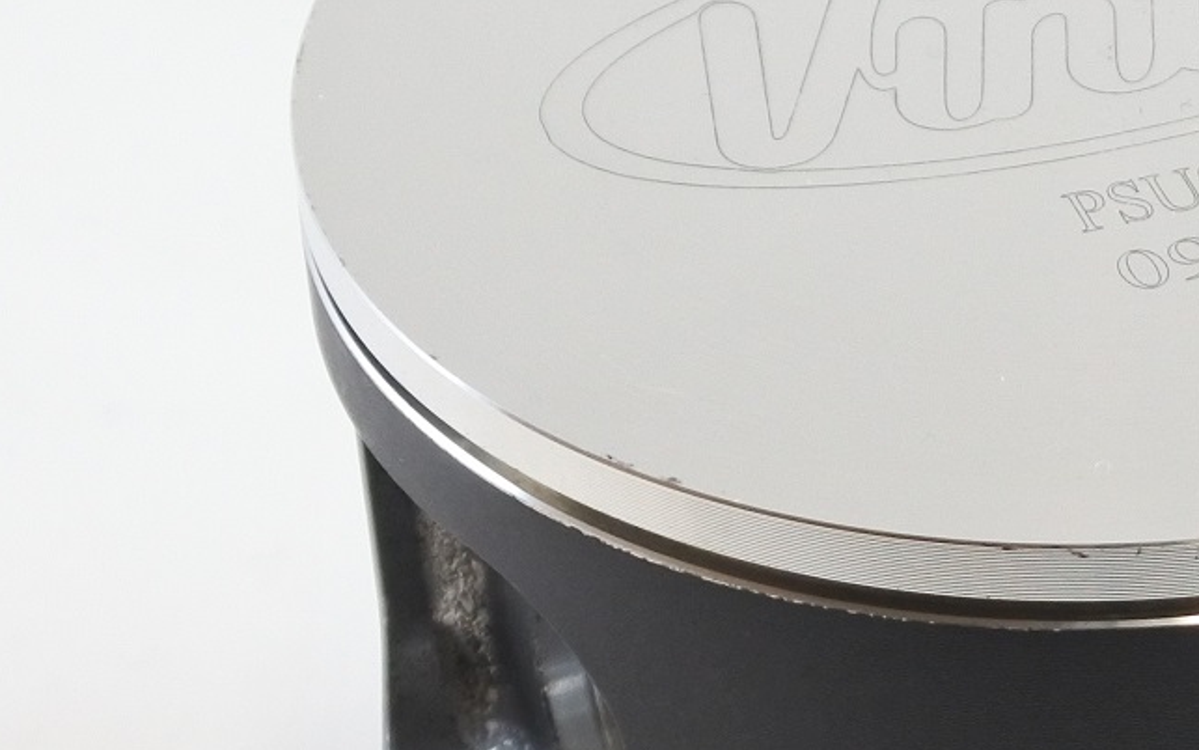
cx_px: 1099
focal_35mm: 128
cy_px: 660
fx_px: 4183
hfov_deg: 16.1
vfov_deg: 10.2
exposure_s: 1/125
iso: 560
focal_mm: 16.5
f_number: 4.5
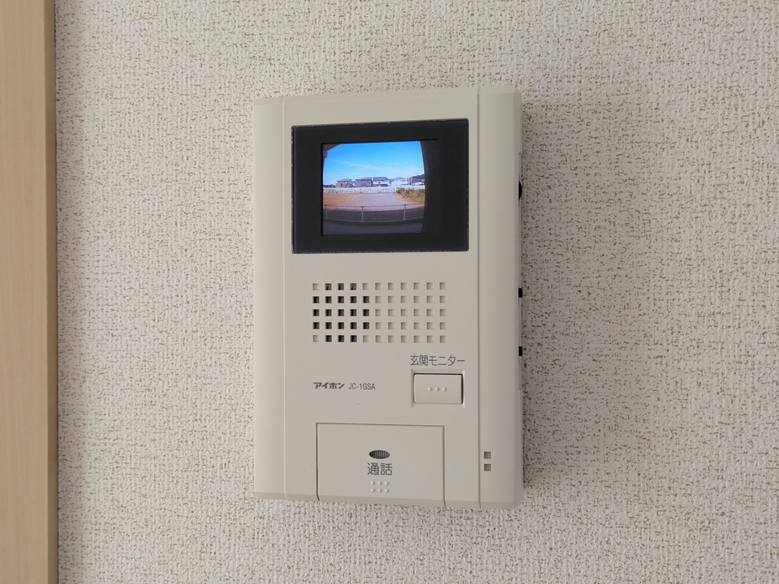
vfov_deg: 28.6
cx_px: 390
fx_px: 1148
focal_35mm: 51
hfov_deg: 37.5
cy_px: 292
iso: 140
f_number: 1.89
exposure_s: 1/120
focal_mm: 5.43
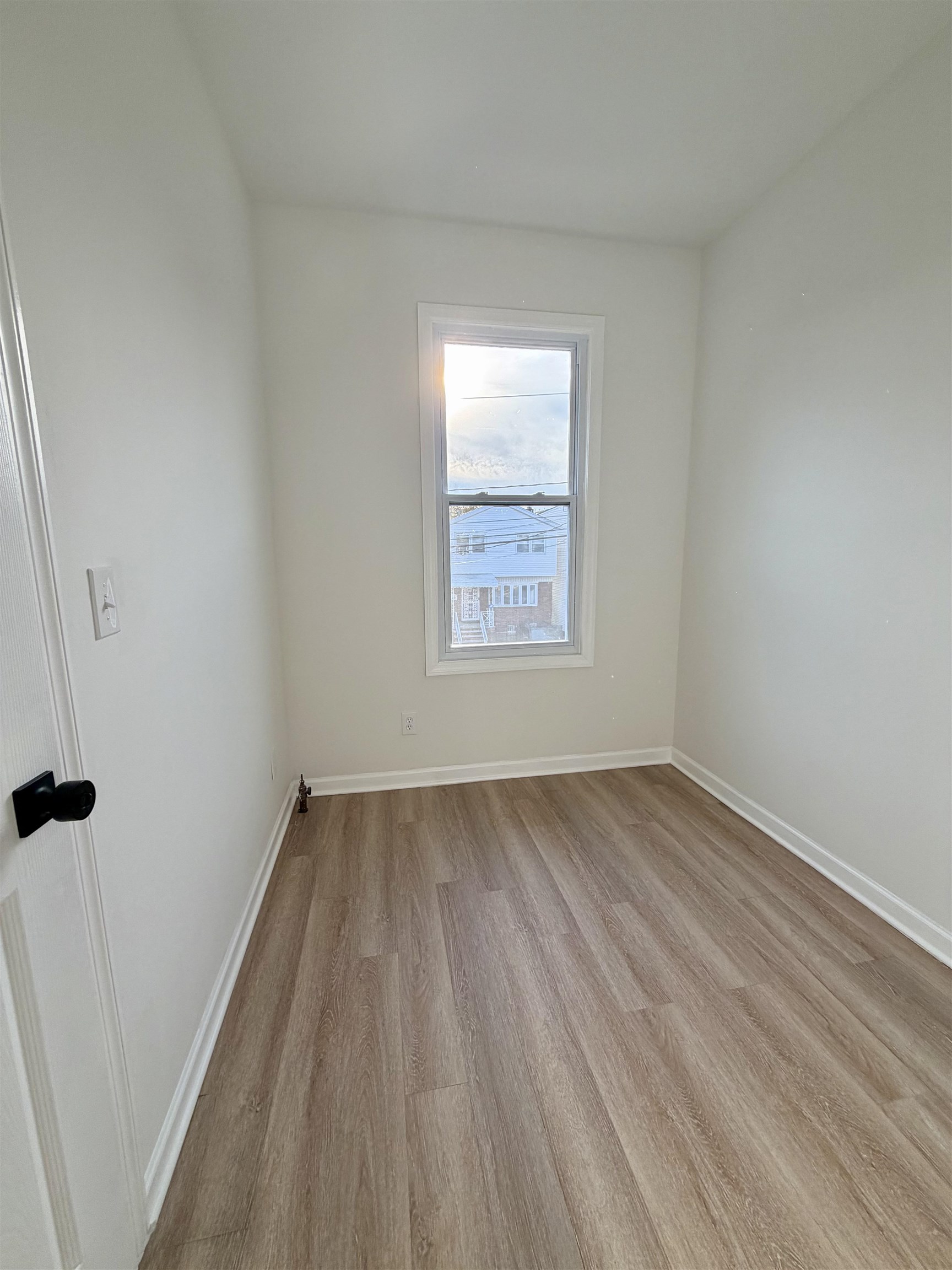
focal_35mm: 14
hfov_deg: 85.7
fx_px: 513
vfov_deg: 102.1
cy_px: 635
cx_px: 476
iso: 64
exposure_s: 1/141
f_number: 2.2
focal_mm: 2.22
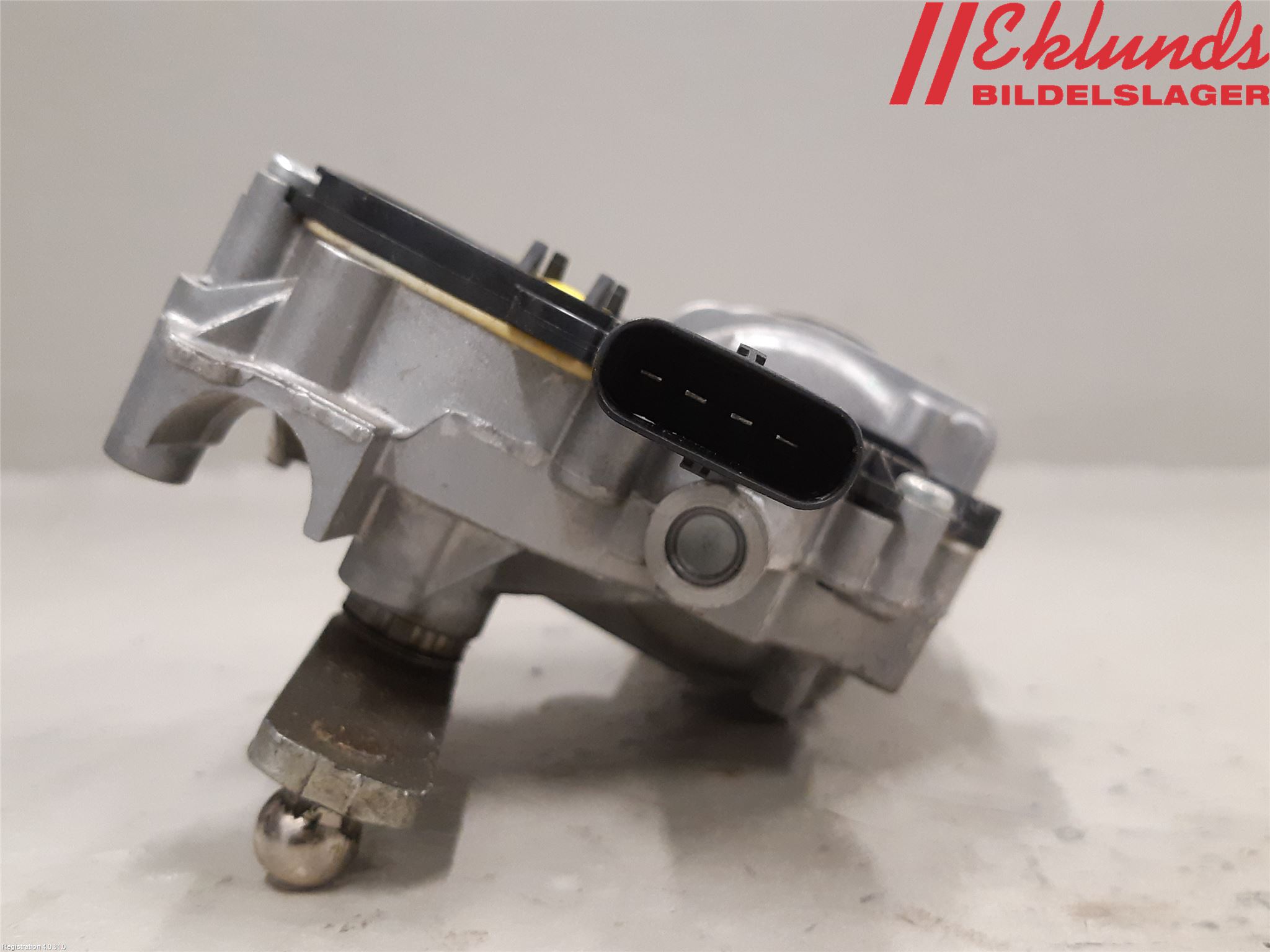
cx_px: 635
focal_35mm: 26
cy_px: 476
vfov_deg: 53.1
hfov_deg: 67.3
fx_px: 954
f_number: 1.7
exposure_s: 1/50
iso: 250
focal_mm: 3.93
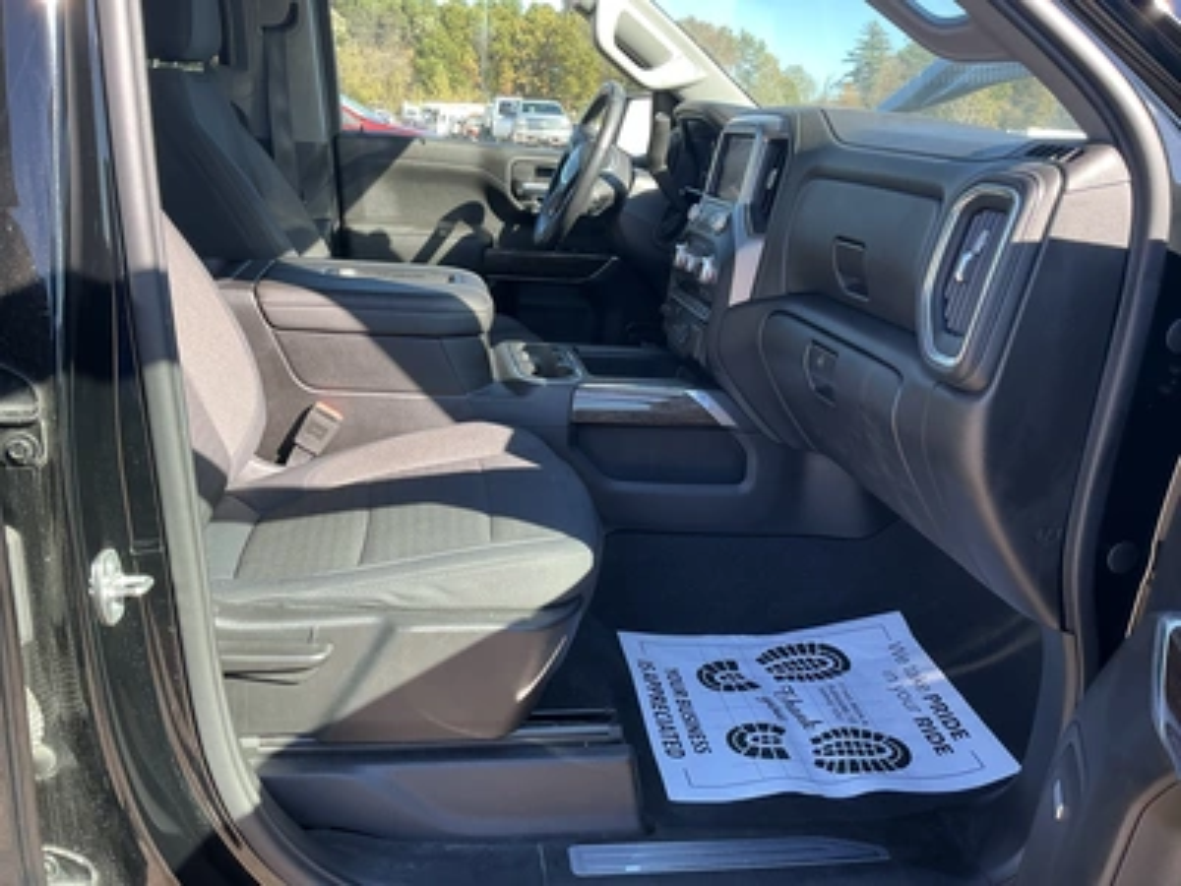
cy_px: 443
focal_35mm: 28
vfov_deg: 49.7
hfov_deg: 63.4
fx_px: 955
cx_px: 590
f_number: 1.8
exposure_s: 1/122
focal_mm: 3
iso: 25
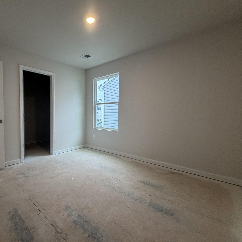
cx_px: 89
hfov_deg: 82.2
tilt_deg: -1.7
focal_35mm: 17
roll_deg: +0.3
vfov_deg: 84.0
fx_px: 134
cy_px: 120
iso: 200
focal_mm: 2.22
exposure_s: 1/120
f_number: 2.2
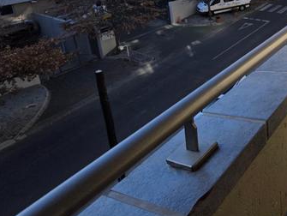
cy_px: 3
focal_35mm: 31
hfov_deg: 44.8
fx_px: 257
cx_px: 313
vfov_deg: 40.2
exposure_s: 1/1064
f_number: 1.9
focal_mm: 2.2
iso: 40
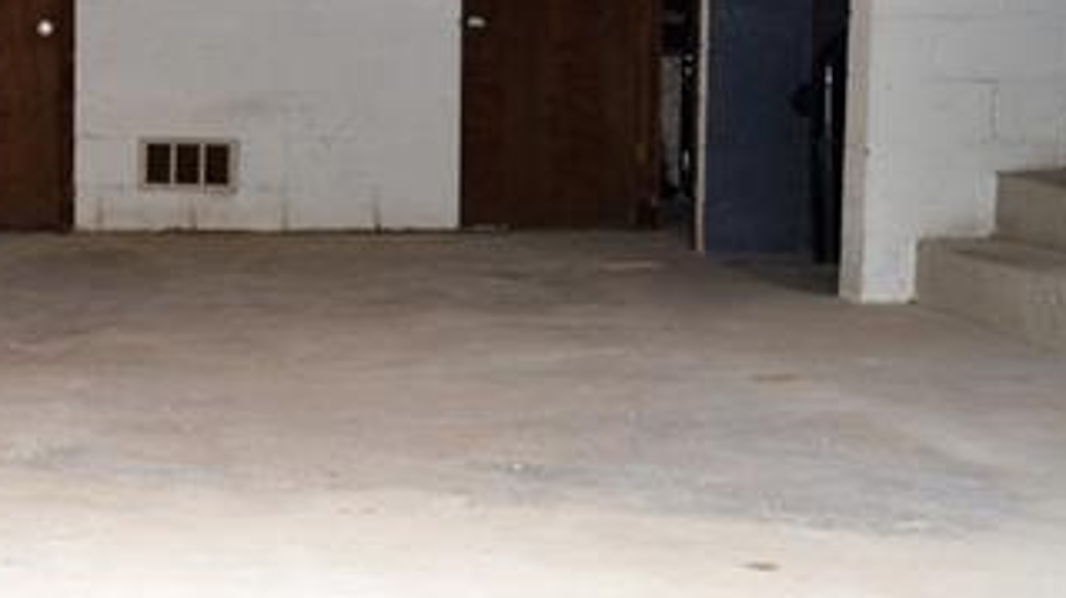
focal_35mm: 71
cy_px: 125
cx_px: -43
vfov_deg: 16.8
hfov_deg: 27.7
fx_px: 2006
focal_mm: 18
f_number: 4
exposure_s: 1/125
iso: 400
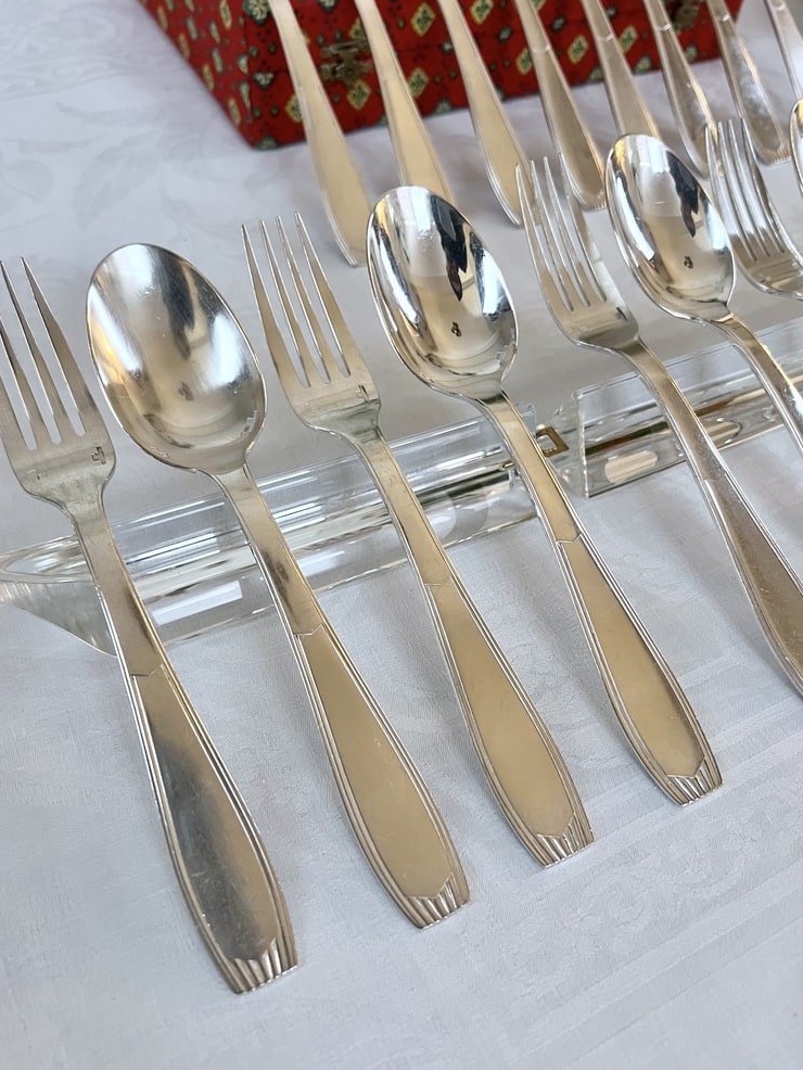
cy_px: 545
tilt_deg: -53.3
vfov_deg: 65.3
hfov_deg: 51.4
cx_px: 390
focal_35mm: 27
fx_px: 835
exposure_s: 1/50
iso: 160
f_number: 1.5
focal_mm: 5.7
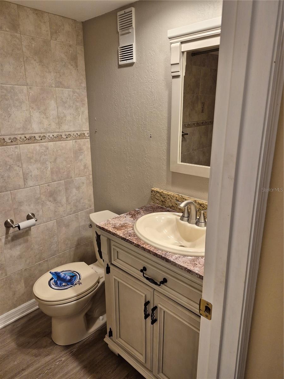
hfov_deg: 58.9
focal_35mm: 23
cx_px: 142
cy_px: 190
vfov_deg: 73.9
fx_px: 252
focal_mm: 5.4
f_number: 1.8
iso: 160
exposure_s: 1/120
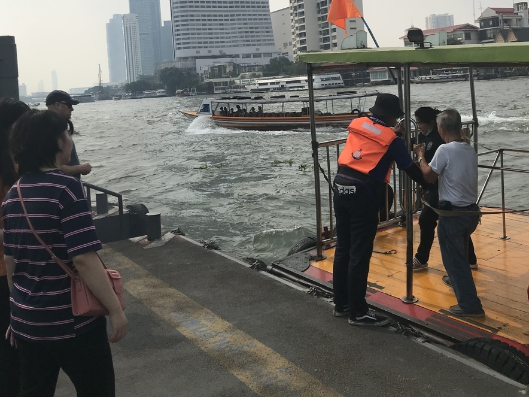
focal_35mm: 38
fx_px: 581
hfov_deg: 49.0
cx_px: 261
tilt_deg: +1.3
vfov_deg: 36.5
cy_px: 81
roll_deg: +5.9
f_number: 1.8
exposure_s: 1/4808
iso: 20
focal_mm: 3.99
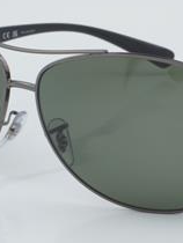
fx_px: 1062
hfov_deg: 9.8
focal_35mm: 151
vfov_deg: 13.1
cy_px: 124
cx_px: 147
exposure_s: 1/4
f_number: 32
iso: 100
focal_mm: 55
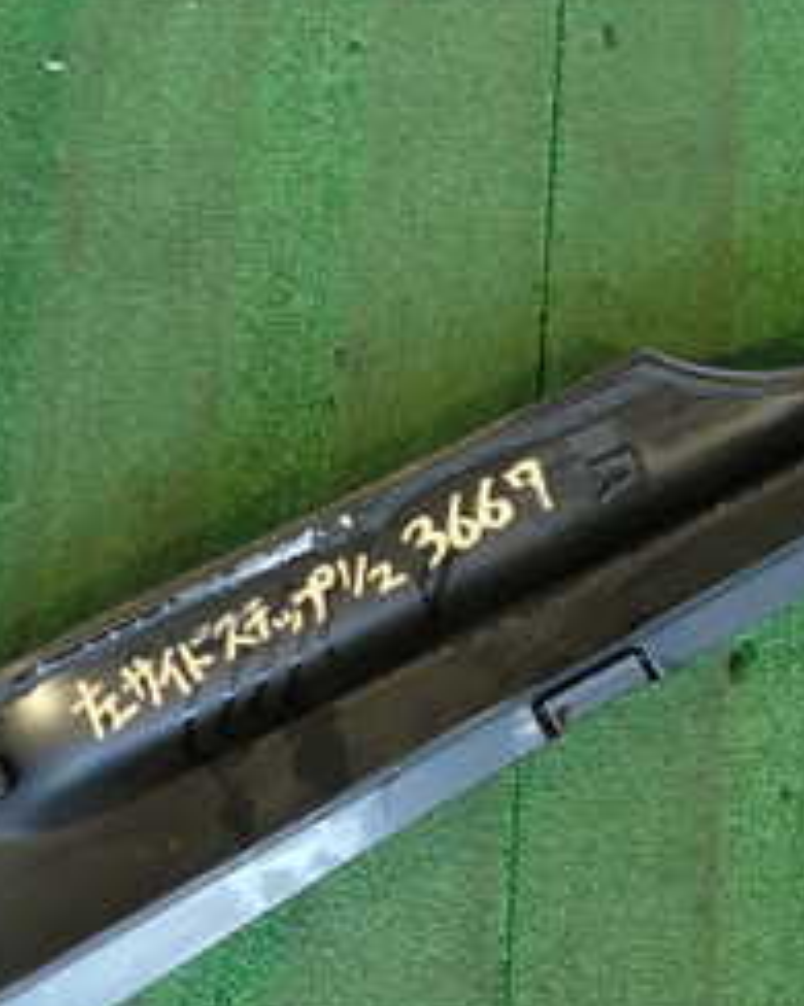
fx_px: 1786
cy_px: 309
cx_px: 944
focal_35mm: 60
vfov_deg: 31.1
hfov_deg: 23.4
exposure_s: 1/40
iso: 200
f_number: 2
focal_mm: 4.5
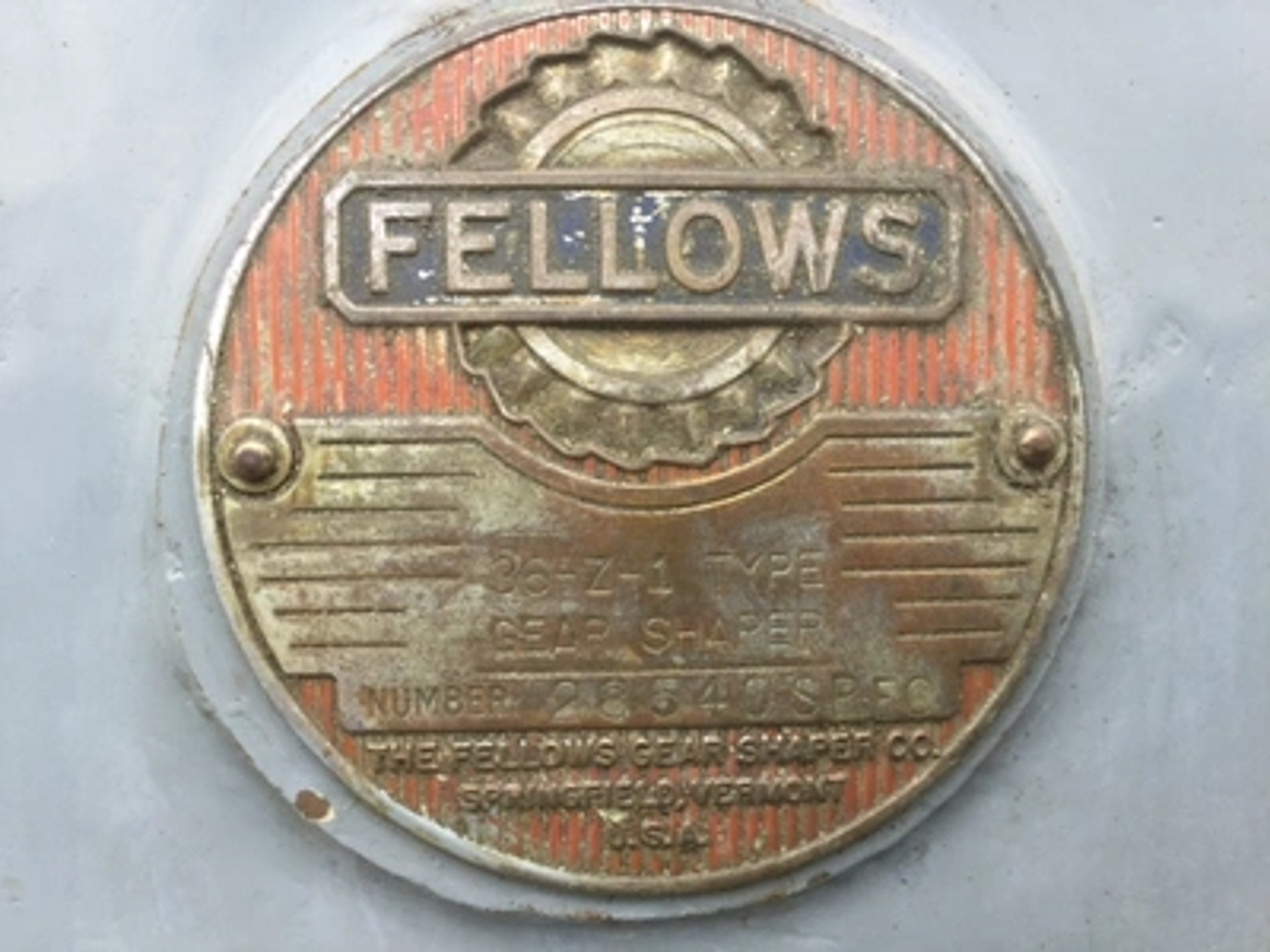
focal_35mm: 31
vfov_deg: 45.4
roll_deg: -0.5
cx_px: 635
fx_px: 1137
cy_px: 476
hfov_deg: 58.4
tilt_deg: -6.1
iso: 25
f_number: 2.4
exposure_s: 1/372
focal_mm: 3.3
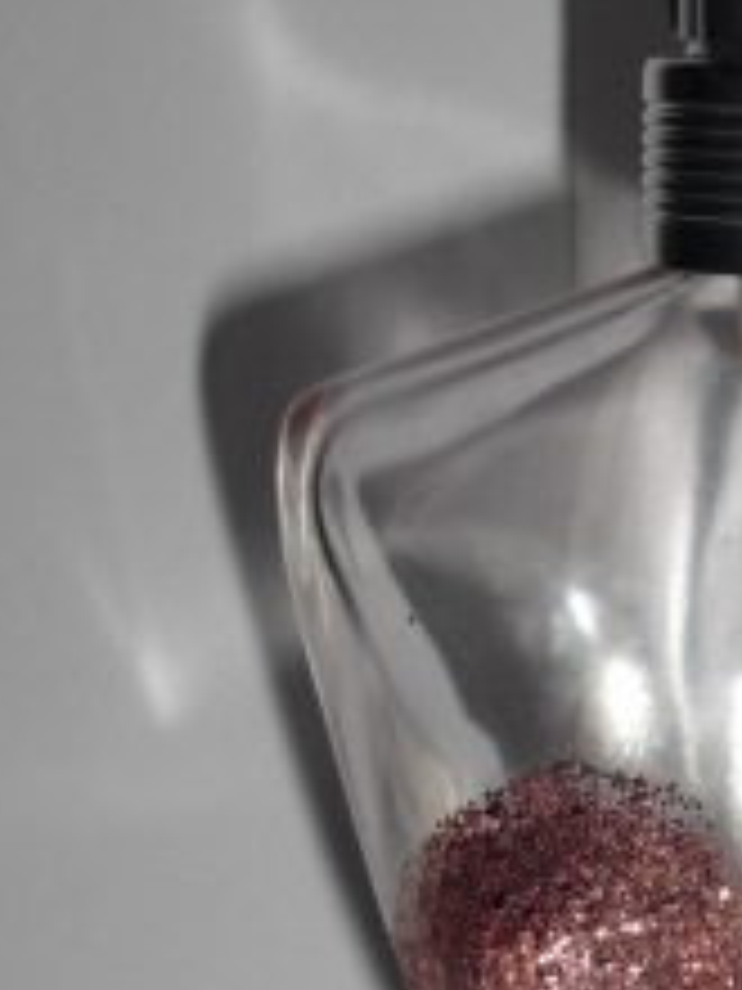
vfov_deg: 18.2
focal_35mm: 107
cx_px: 778
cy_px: 844
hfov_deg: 13.6
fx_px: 3058
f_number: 7.9
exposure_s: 1/80
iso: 50
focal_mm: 6.3
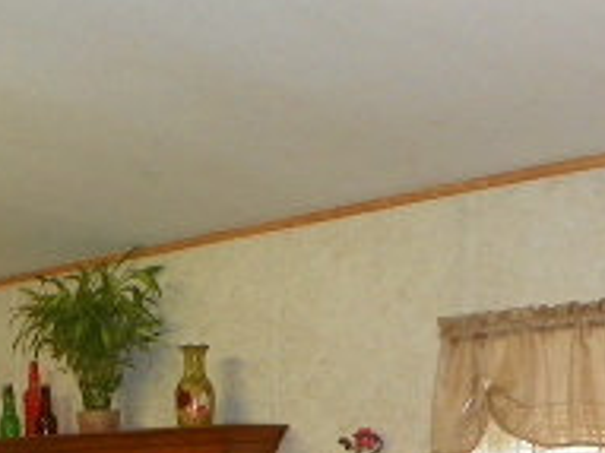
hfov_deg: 21.6
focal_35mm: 87
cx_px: -19
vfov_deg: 16.2
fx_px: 1520
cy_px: 551
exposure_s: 1/30
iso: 200
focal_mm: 4.6
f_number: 2.8
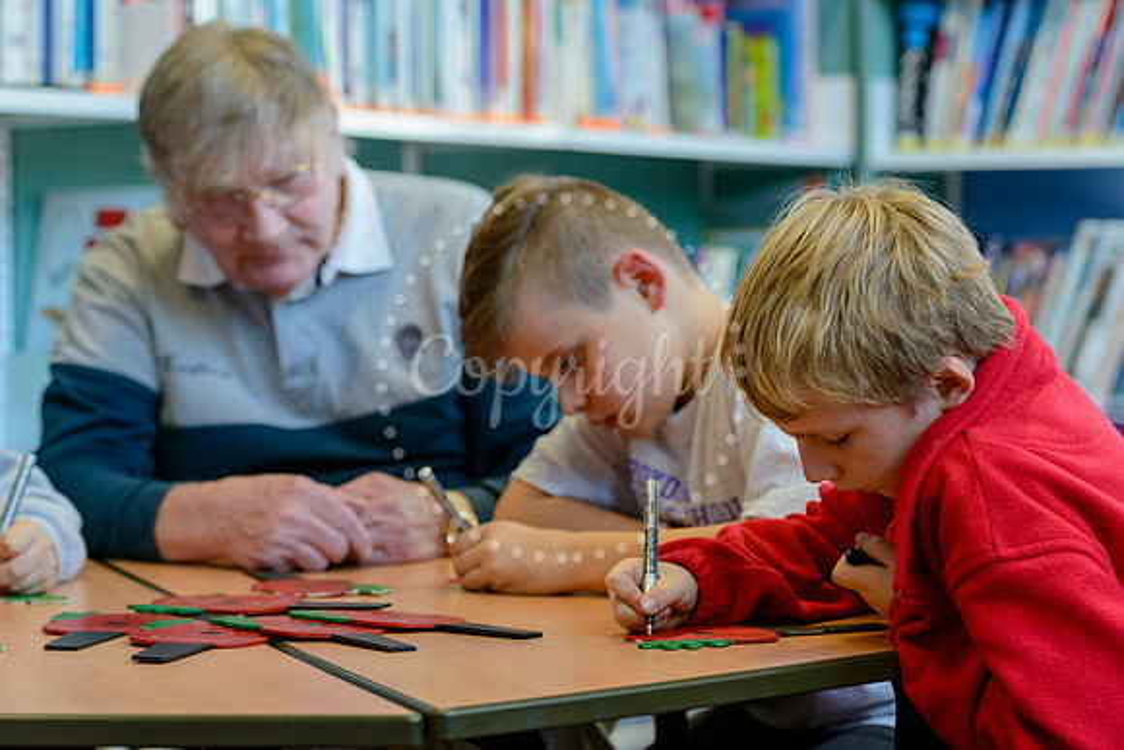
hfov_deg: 20.9
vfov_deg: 14.1
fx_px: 3039
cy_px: 332
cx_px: 627
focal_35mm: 97
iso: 3200
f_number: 4
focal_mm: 86
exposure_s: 1/350
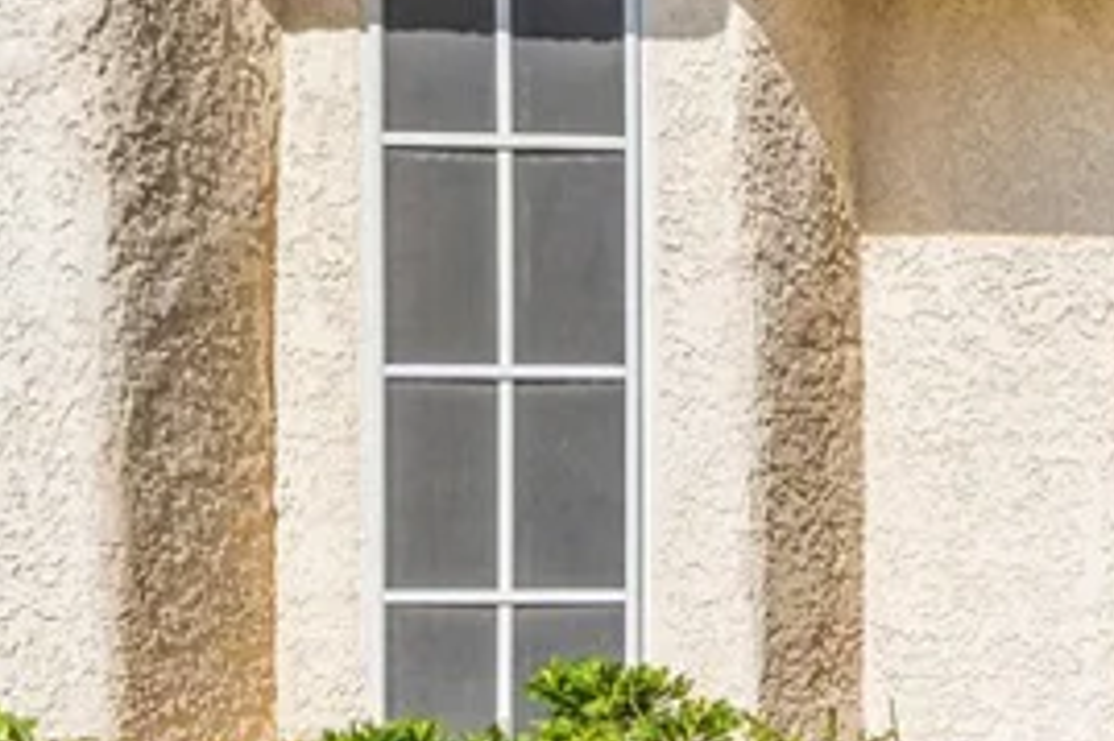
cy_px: 520
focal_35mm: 61
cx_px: 1719
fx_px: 1886
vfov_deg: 22.1
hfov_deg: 24.6
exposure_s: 1/320
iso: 200
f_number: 9
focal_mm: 16
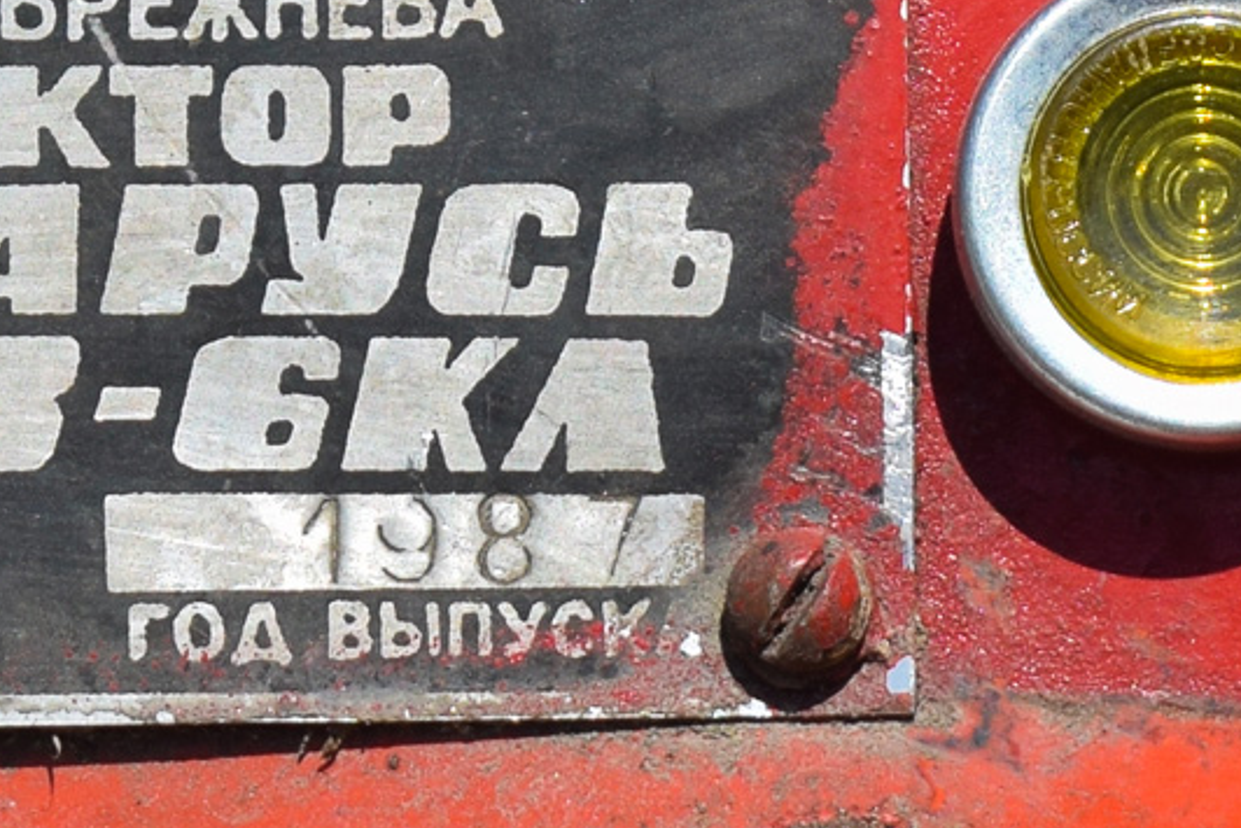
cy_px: 173
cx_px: 58
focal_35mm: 186
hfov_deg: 11.0
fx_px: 6418
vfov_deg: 7.4
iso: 100
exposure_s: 1/640
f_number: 5.6
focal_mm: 55
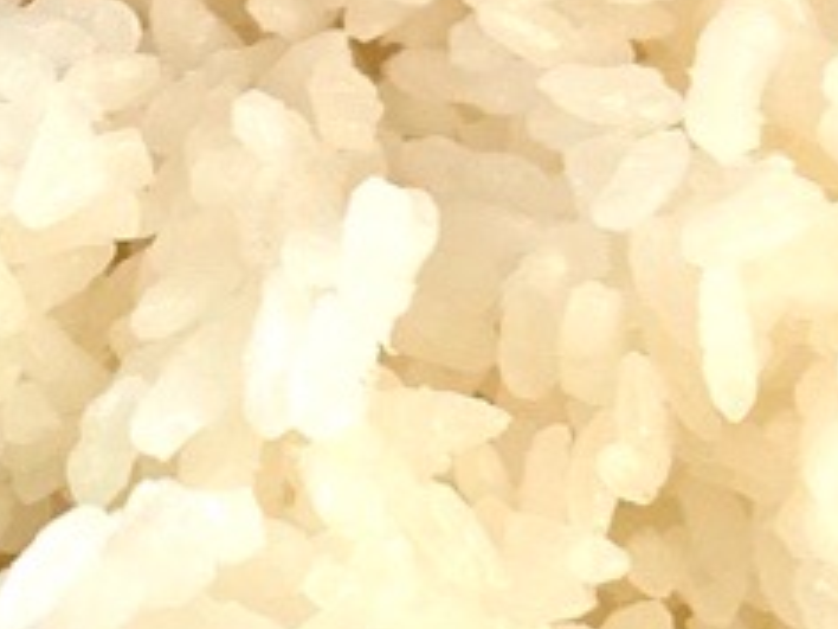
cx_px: 252
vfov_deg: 15.6
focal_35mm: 88
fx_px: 2130
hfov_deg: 22.1
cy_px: -270
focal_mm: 5.7
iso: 250
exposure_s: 1/60
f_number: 1.5
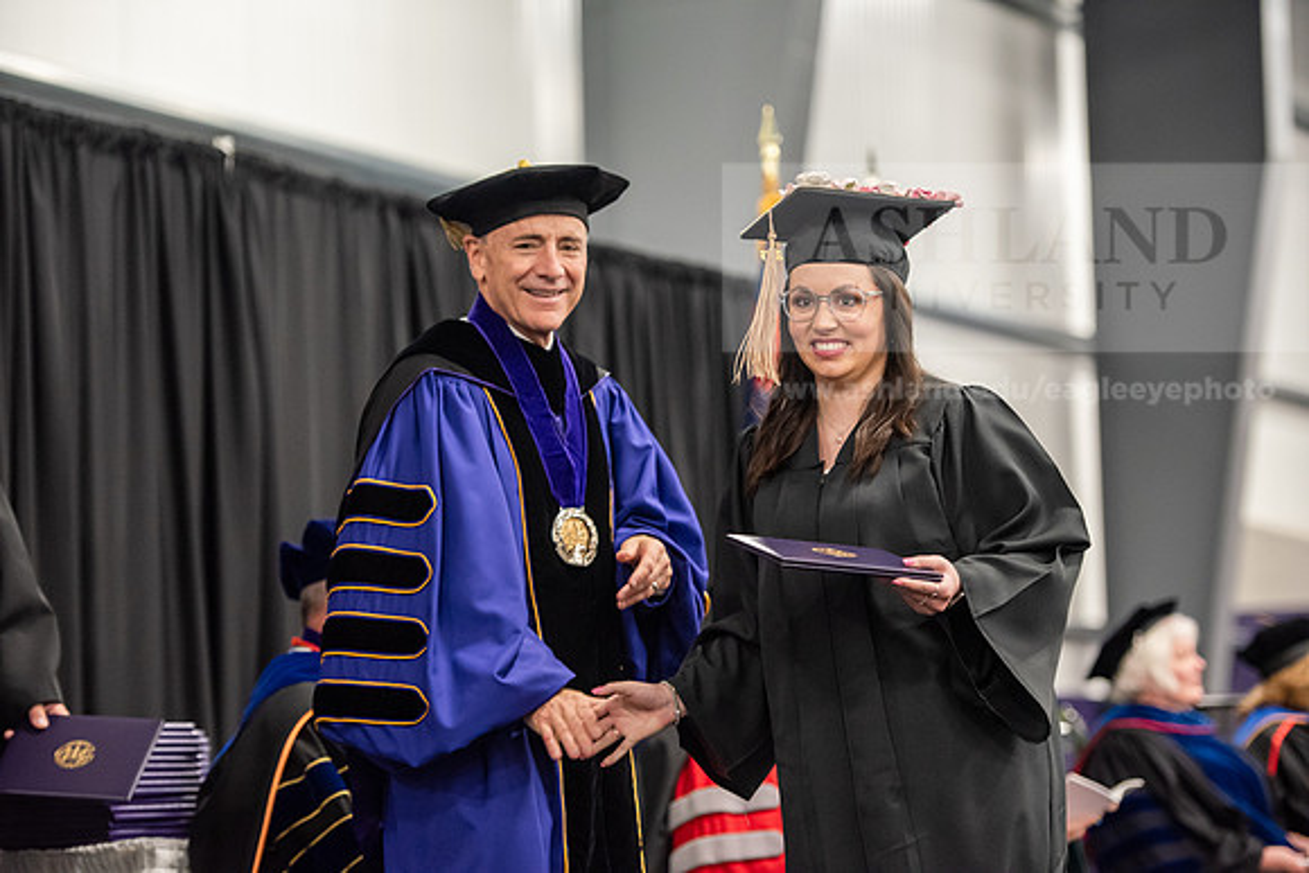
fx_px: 4073
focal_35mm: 112
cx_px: 654
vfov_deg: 12.2
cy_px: 436
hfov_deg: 18.3
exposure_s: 1/200
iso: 3200
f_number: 3.2
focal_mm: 112
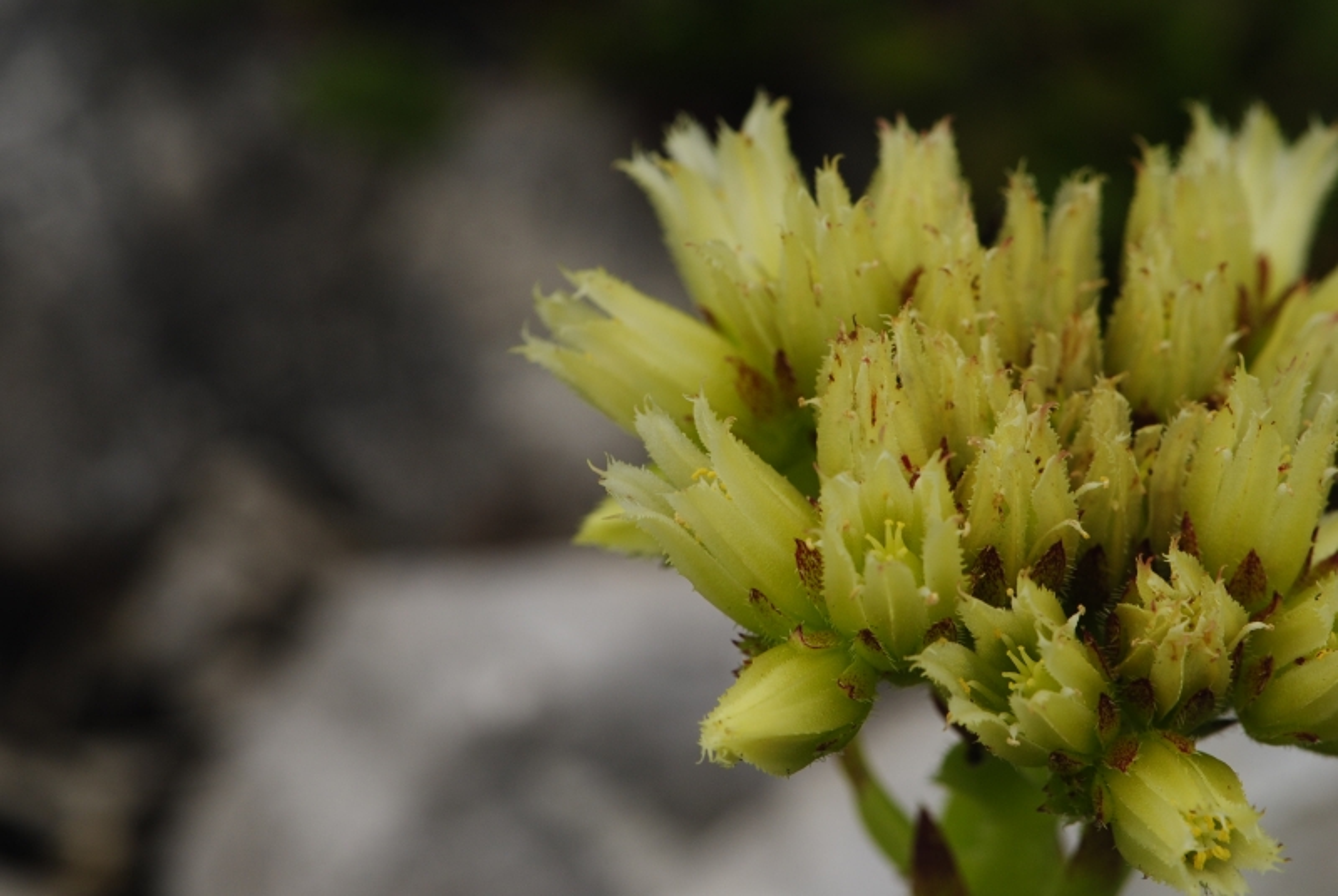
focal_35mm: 128
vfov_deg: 10.8
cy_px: 448
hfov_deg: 16.0
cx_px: 669
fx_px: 4746
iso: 200
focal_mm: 85
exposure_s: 1/200
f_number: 10
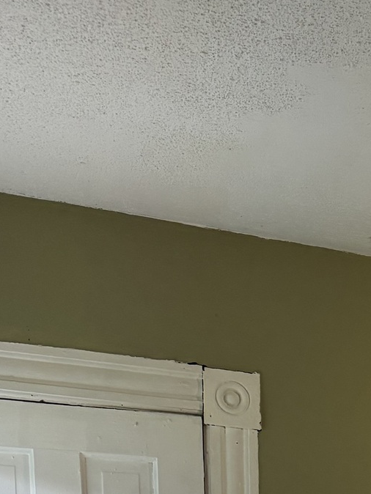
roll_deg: +0.5
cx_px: 607
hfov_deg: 16.0
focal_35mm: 82
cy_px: 797
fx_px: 1171
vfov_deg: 19.7
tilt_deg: -3.0
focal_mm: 6.76
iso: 160
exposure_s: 1/120
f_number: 1.78
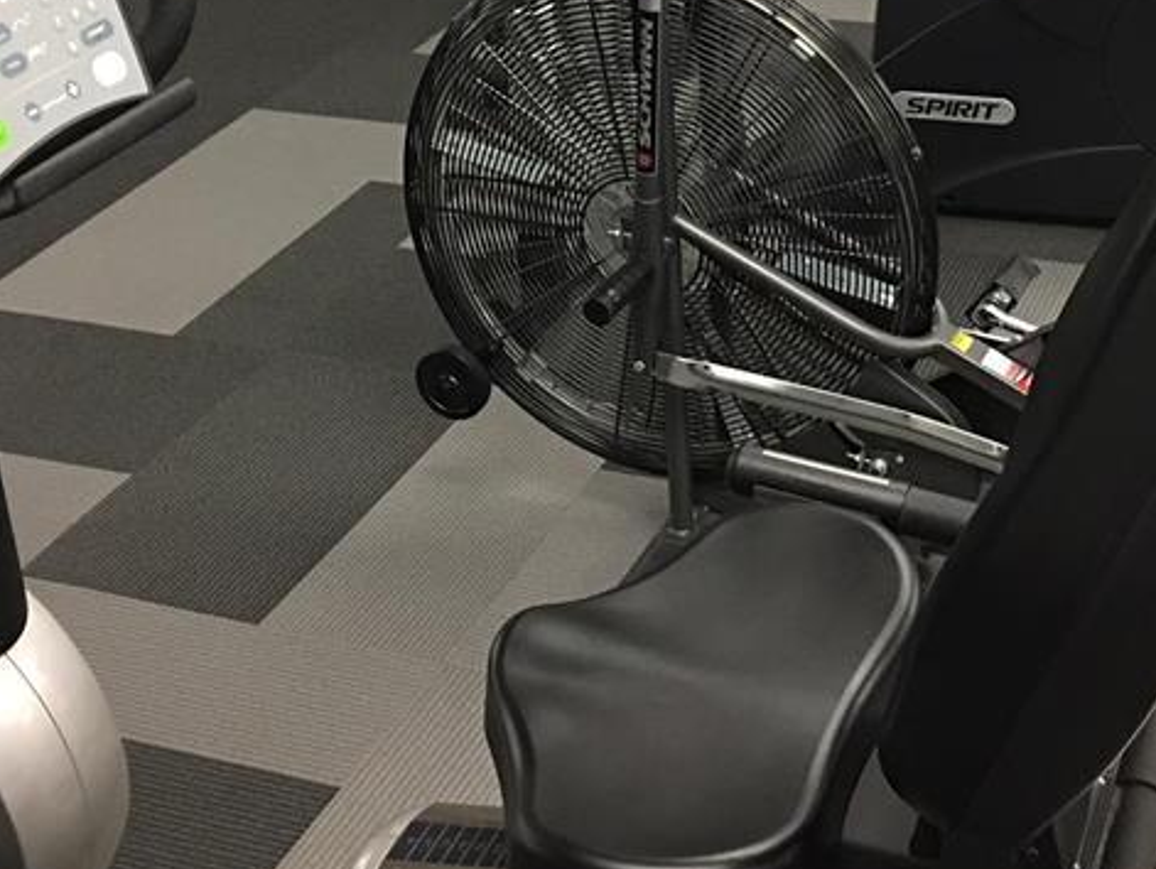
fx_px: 2105
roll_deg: +3.7
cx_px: 626
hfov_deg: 30.7
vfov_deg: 23.0
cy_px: 160
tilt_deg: -21.5
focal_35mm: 63
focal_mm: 4.15
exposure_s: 1/4
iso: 64
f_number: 2.2
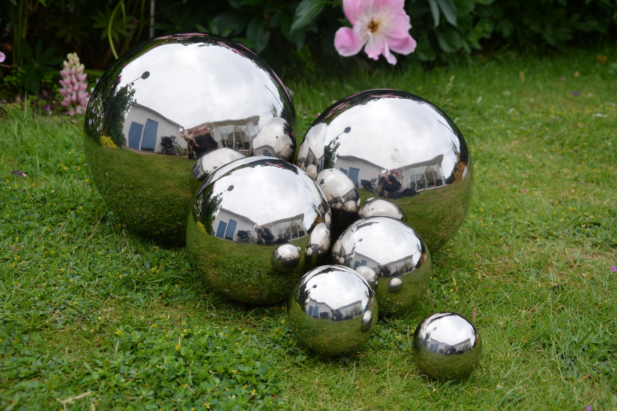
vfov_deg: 26.5
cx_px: 308
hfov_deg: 38.9
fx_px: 874
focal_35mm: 51
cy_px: 206
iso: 200
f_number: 8
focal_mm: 34
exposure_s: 1/250
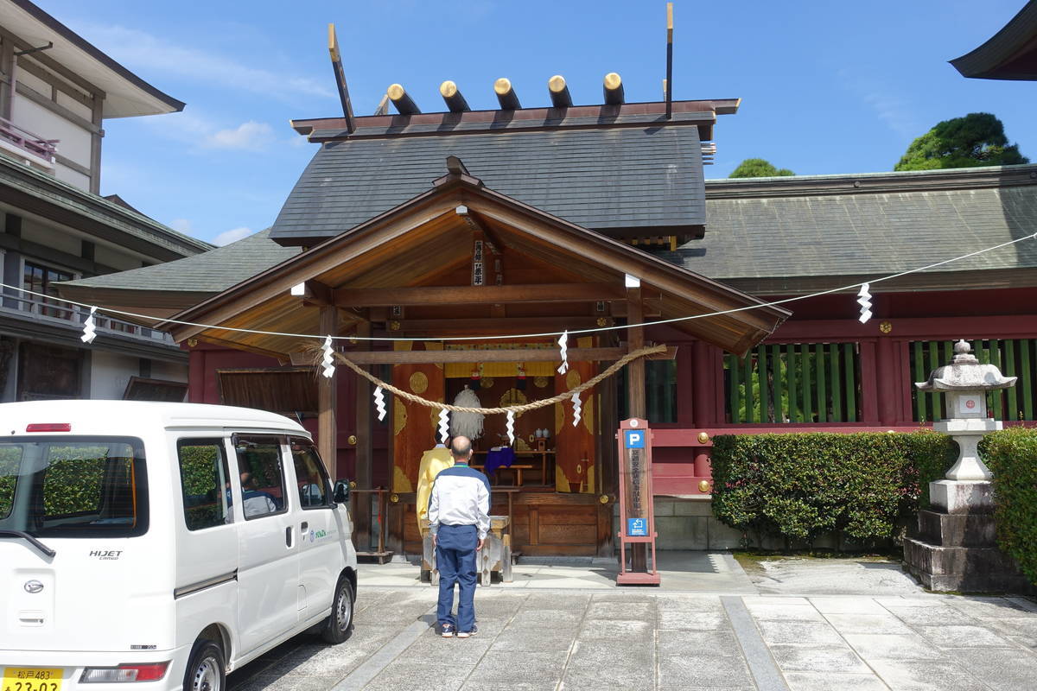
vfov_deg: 38.9
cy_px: 346
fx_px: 979
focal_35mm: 34
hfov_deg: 55.8
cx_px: 518
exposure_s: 1/500
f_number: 5.6
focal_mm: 12.64
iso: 125
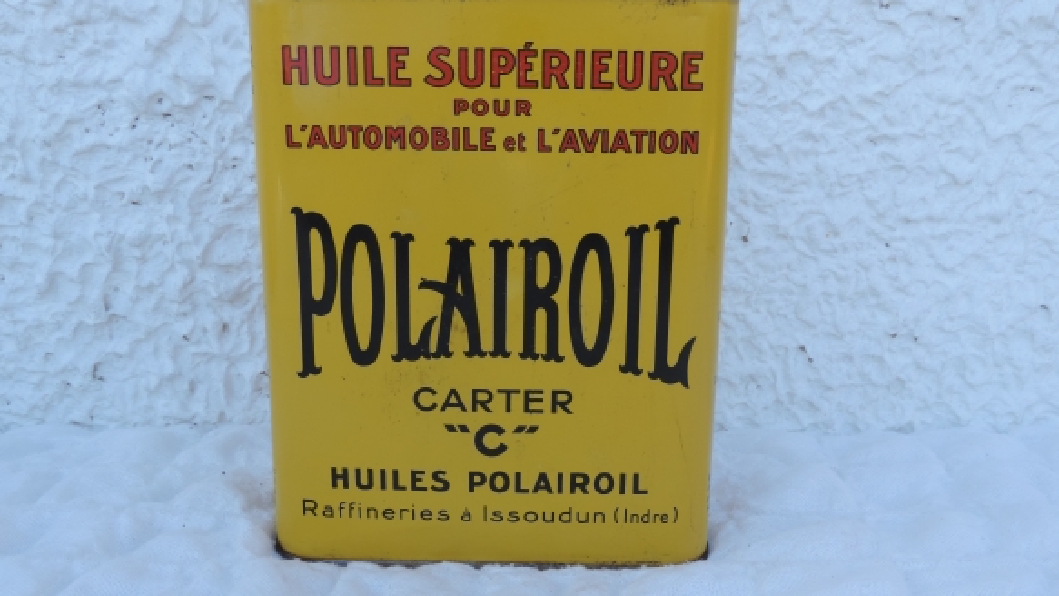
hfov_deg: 54.0
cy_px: 314
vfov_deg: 32.0
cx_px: 532
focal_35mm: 37
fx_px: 1039
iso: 80
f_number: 3.2
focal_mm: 5.8
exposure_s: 1/160
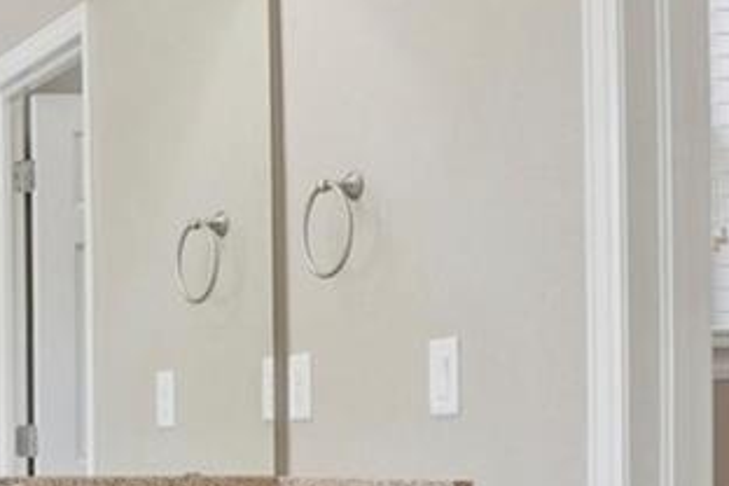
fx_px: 1559
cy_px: 509
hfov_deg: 19.8
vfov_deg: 17.2
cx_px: -561
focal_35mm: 77
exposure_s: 1/30
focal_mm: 10
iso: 100
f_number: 8
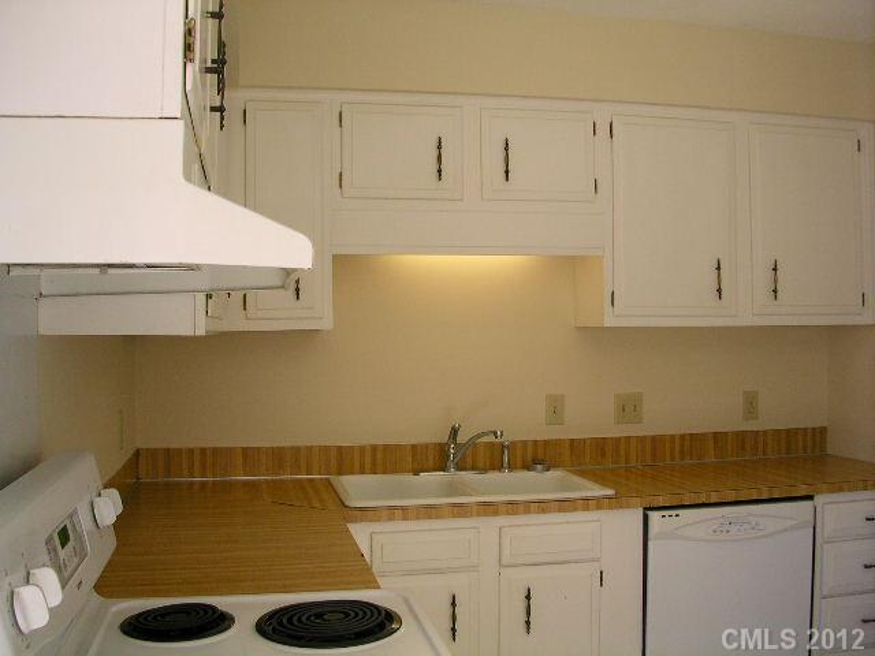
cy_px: 328
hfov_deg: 50.1
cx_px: 438
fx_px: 935
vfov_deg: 38.7
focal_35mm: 37
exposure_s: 1/90.8
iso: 100
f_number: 2.7
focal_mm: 5.6
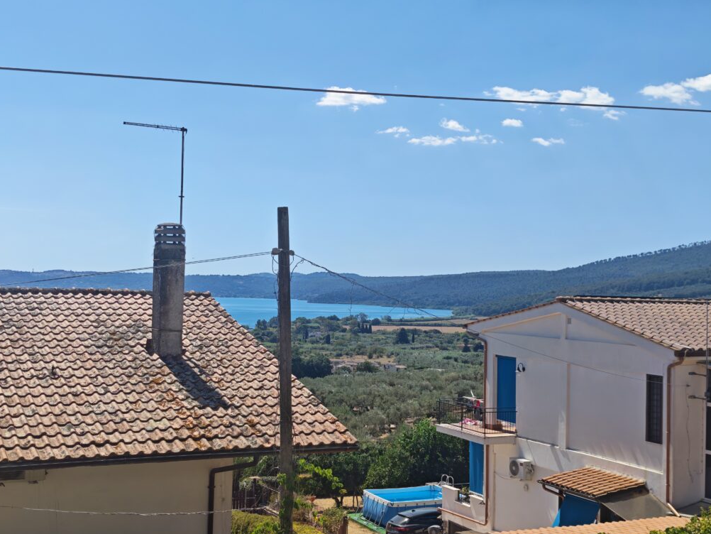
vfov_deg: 30.9
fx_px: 966
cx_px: 357
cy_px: 270
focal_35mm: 47
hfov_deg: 40.4
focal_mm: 5.4
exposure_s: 1/3500
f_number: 1.6
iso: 50
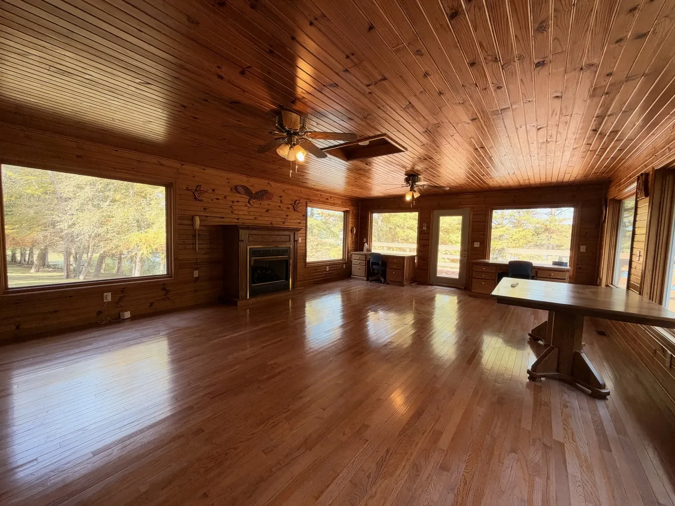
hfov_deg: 102.1
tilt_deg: -3.4
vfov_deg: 85.7
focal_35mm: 14
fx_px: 273
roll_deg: -0.6
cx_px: 338
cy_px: 253
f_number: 2.2
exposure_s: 1/121
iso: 160
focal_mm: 2.22
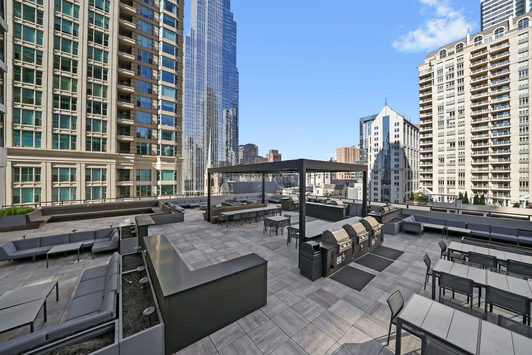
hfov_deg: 112.6
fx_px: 177
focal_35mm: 12
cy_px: 178
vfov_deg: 90.1
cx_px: 266
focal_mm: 12
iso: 80
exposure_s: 1/160
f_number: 6.3
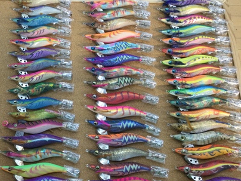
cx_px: 89
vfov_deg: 31.4
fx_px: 320
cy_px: 109
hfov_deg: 40.9
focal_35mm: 46
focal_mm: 3.3
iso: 25
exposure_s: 1/30
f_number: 2.4
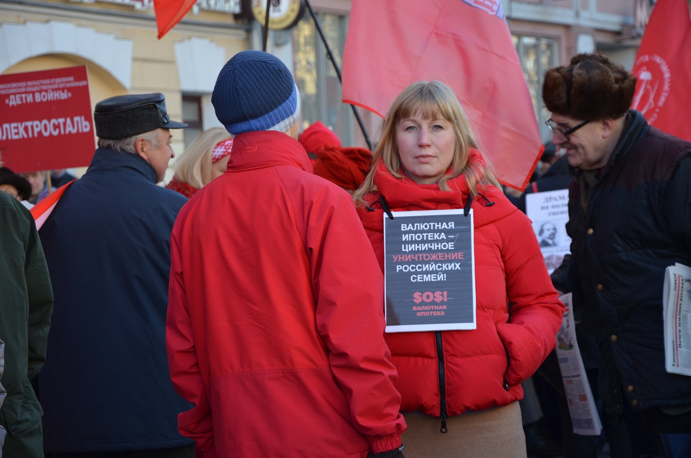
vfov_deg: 11.4
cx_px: 346
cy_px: 229
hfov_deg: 17.1
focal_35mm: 120
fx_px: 2299
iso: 400
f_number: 5.3
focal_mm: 80
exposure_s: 1/250
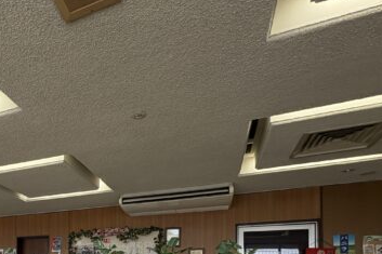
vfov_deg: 37.4
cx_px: 59
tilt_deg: +2.8
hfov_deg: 55.9
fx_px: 318
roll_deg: -1.0
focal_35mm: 30
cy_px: 271
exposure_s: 1/99
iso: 100
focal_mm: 2.22
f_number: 2.2
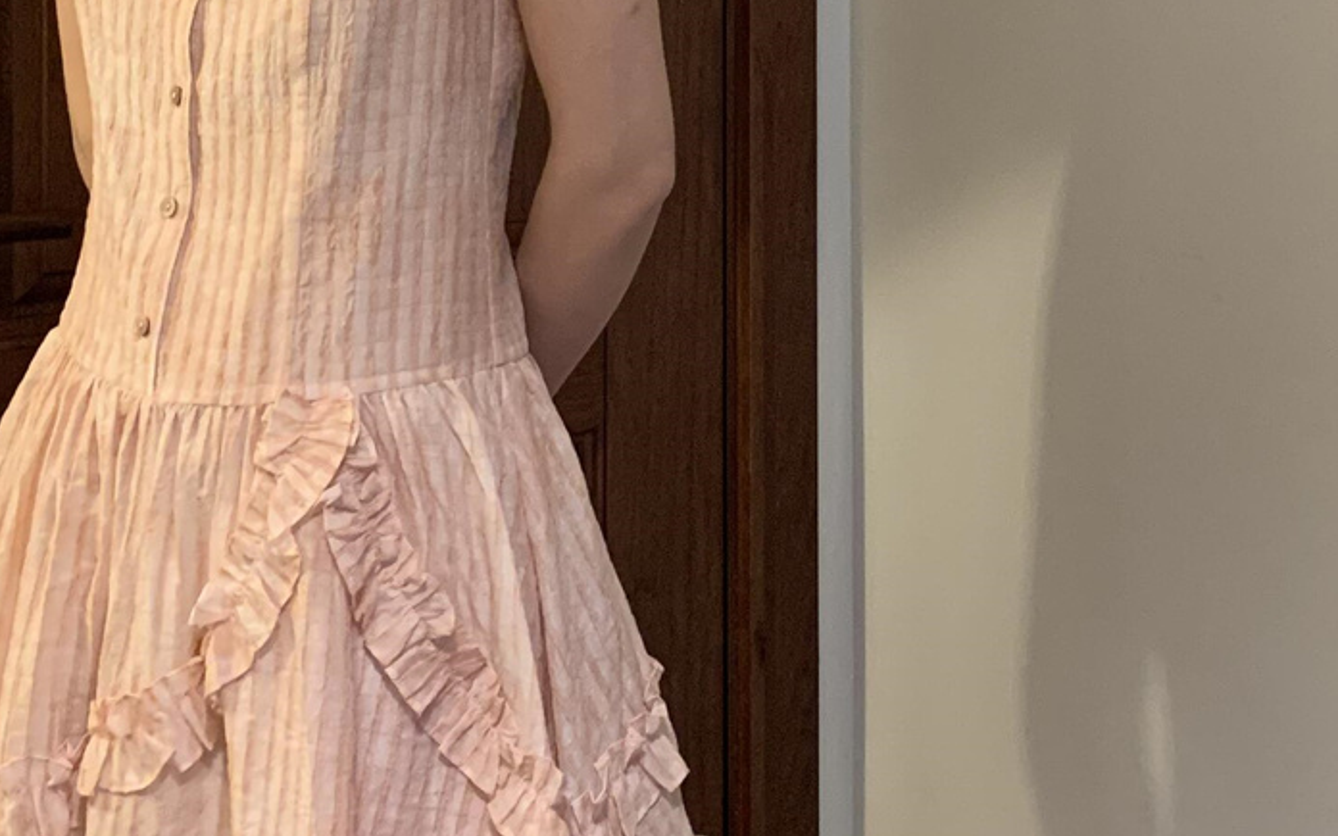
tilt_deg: +0.5
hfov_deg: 27.1
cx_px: 632
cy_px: -227
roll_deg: +0.3
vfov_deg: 16.3
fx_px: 2771
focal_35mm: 76
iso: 320
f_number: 1.8
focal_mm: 4.25
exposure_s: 1/33
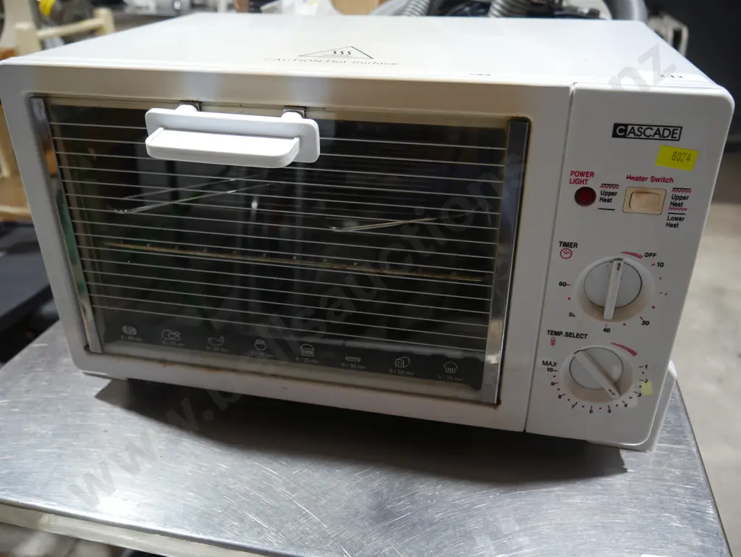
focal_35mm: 30
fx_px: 642
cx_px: 370
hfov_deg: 59.9
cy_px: 278
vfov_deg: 46.8
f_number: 3.6
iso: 250
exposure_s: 1/60
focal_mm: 15
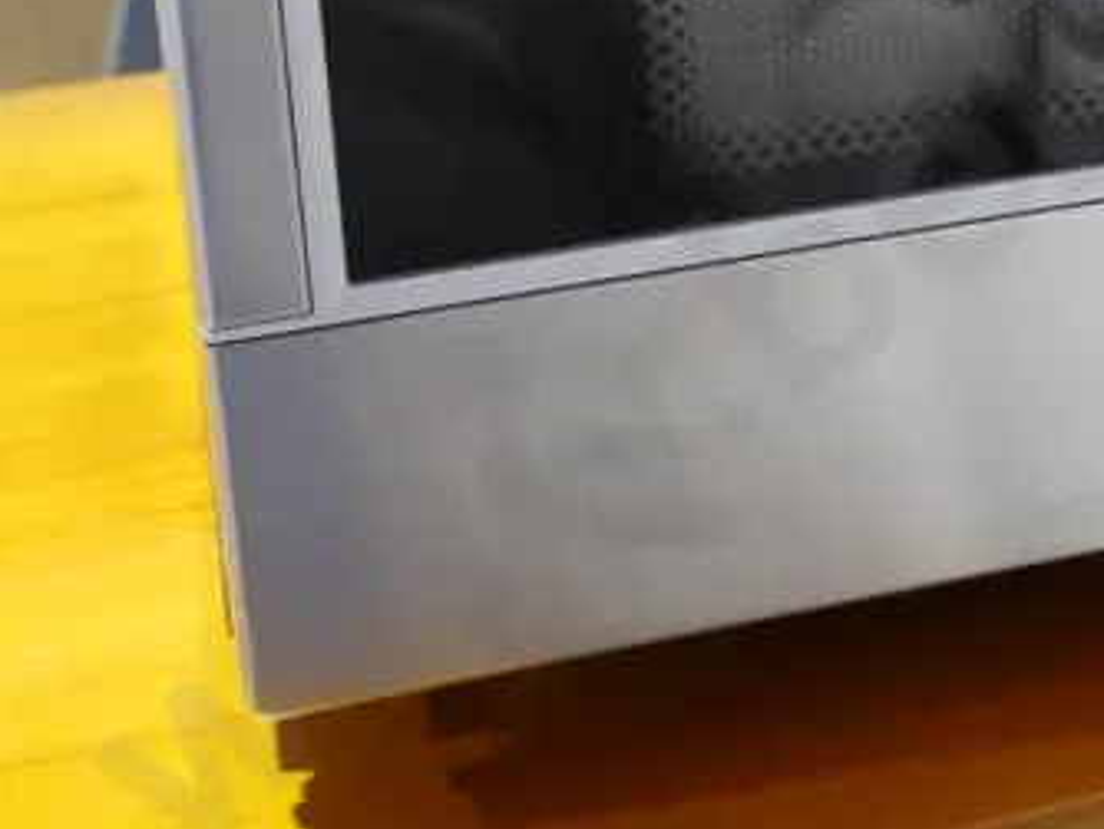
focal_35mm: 92
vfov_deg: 15.4
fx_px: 2936
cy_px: -200
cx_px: 1478
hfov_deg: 19.5
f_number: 3.6
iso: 1000
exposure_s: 1/60
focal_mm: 15
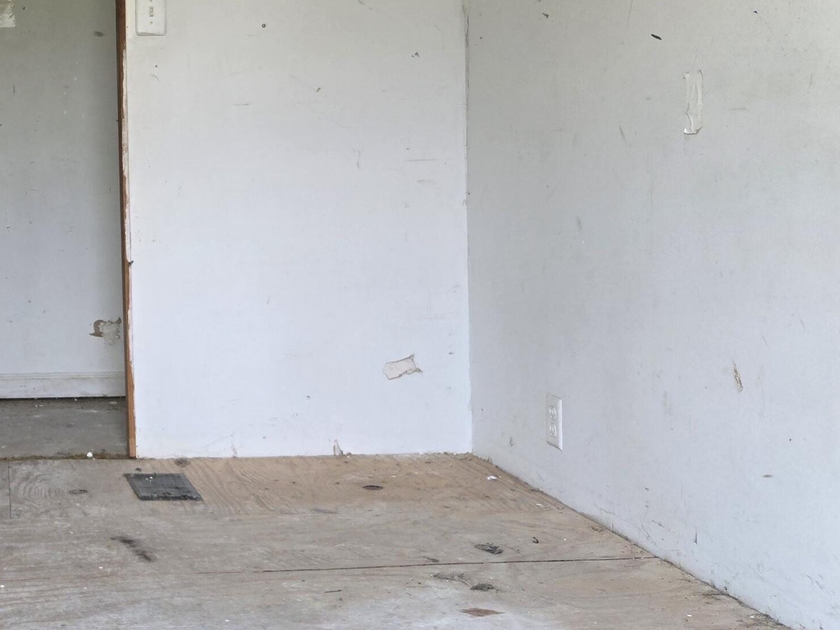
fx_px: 1141
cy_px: 229
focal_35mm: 47
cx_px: -14
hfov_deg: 36.1
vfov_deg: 30.7
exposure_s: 1/180
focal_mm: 5.4
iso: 80
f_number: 1.8
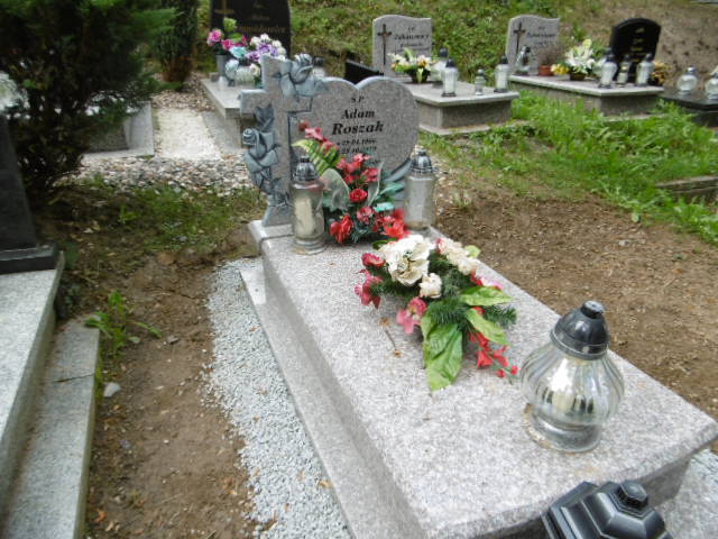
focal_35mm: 24
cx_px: 359
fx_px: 498
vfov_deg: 56.8
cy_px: 270
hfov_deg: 71.6
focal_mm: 4.3
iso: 100
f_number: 3.1
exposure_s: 1/250
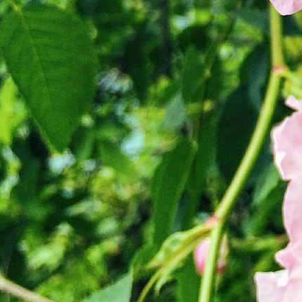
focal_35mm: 96
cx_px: 485
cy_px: 64
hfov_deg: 16.2
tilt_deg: -19.4
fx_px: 948
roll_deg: +11.8
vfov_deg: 18.0
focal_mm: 4.15
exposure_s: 1/182
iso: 32
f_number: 2.2
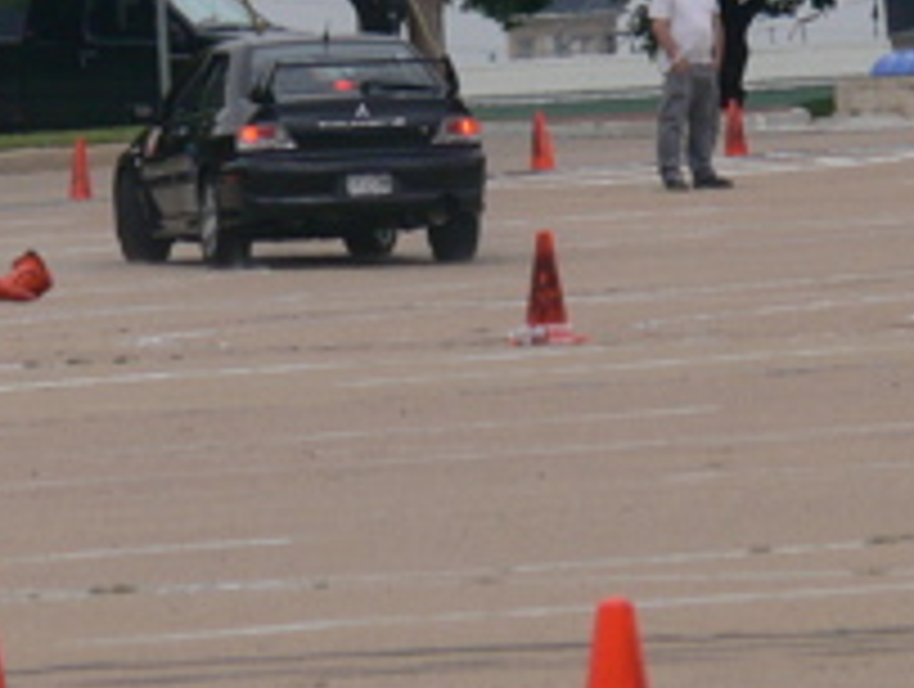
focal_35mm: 1321
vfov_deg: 1.1
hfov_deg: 1.5
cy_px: -76
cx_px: 293
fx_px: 34942
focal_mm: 88.8
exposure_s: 1/800
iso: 100
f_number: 5.6
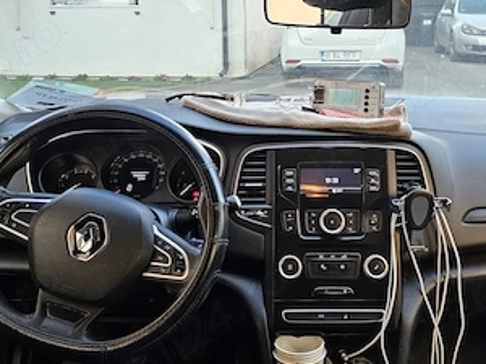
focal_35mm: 46
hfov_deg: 41.0
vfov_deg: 31.2
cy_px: 115
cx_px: 296
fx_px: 646
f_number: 1.7
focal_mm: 6.3
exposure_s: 1/100
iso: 160
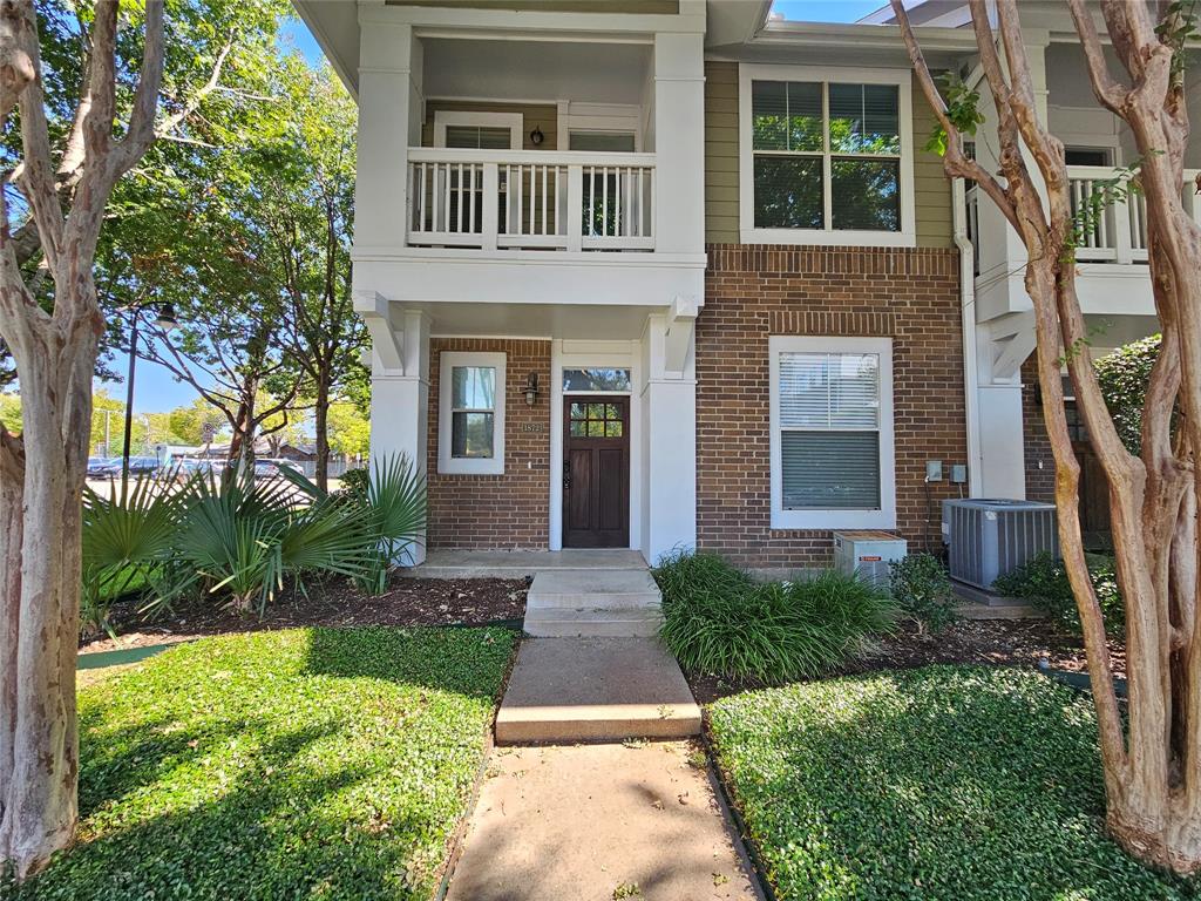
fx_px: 451
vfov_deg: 89.9
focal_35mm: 13
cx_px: 600
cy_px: 450
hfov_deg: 106.2
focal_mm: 2.2
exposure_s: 1/359
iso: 64
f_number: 2.2
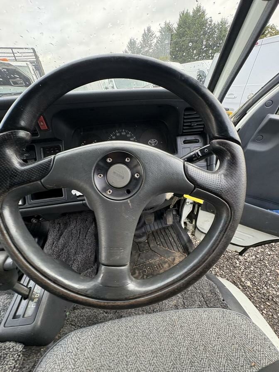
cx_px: 140
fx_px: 150
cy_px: 186
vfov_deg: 102.1
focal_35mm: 14
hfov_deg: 85.7
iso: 200
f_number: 2.2
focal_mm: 2.22
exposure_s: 1/99
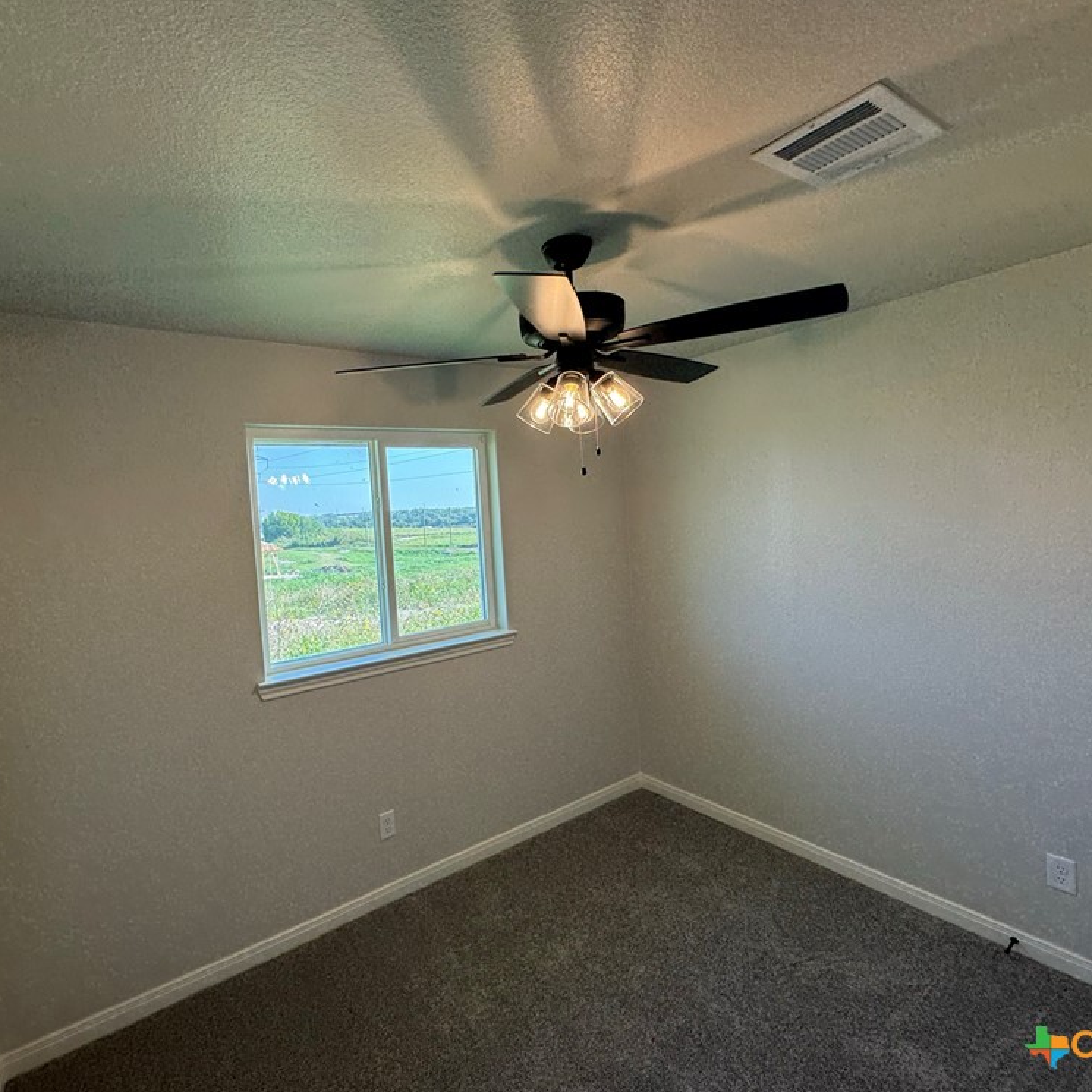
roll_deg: +3.3
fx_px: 607
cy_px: 535
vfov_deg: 84.0
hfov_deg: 83.7
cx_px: 488
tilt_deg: -2.6
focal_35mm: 17
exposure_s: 1/123
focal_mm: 2.22
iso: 40
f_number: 2.2
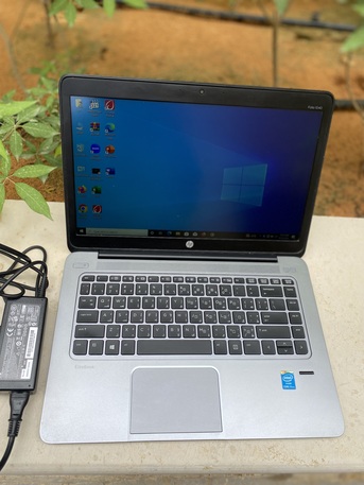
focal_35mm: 26
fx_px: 364
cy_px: 242
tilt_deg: -56.9
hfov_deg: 53.1
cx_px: 182
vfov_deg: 67.3
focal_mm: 4.25
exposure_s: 1/658
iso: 32
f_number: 1.8
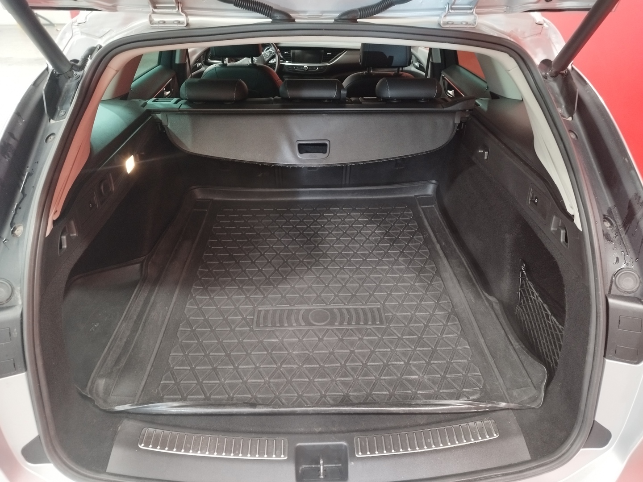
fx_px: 464
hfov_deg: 69.4
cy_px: 241
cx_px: 322
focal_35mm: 25
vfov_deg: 54.9
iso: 370
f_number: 1.89
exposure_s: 1/25
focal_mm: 5.95
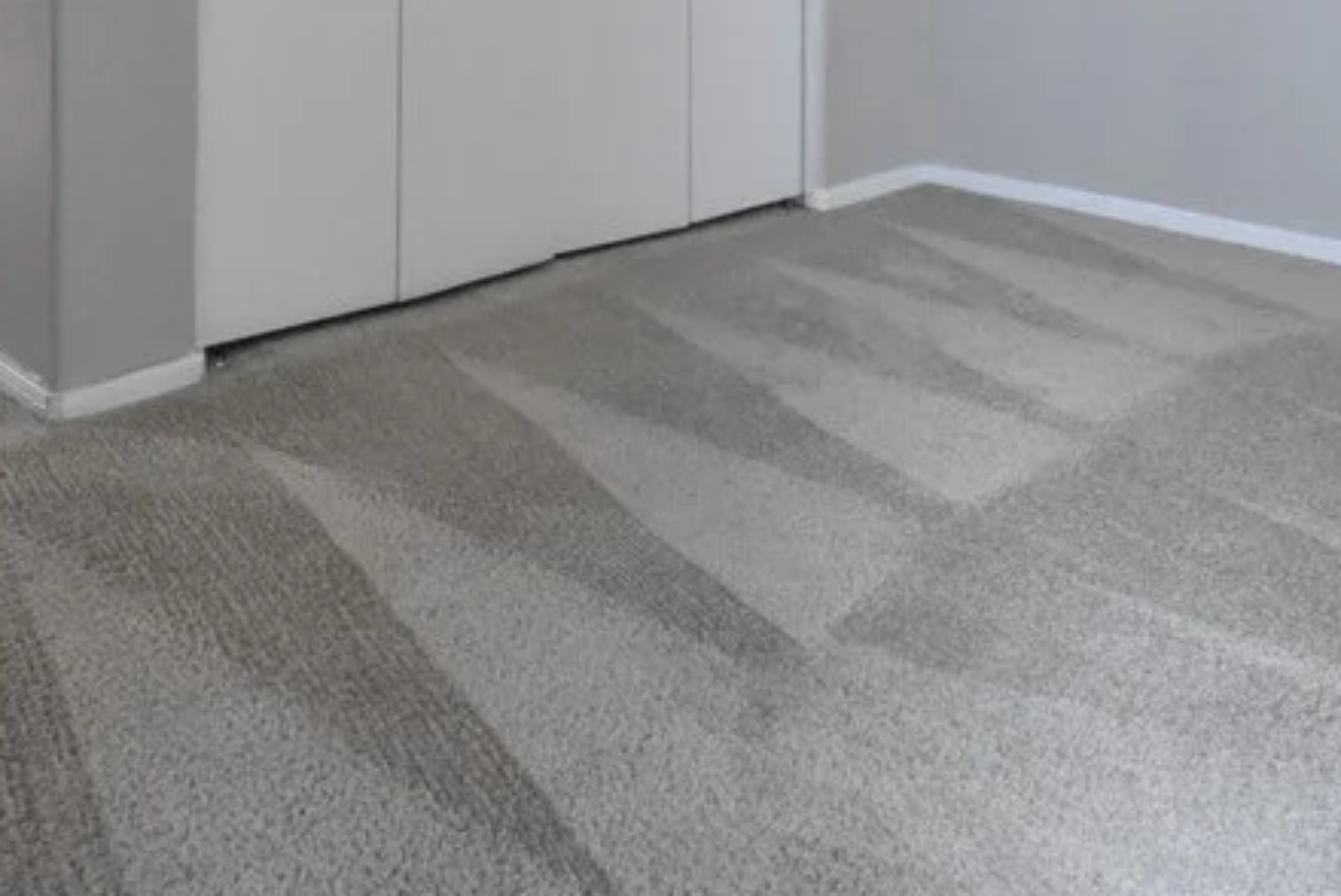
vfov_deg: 31.0
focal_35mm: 37
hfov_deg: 51.8
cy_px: -149
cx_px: 625
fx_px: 1379
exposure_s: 1/60
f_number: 8
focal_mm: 10
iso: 4000
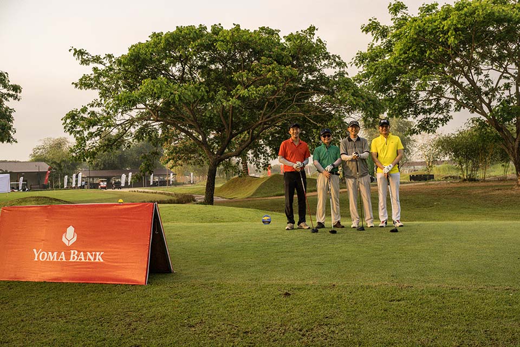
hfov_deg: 50.7
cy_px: 174
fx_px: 549
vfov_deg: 35.1
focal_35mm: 38
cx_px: 260
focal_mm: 38
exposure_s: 1/1250
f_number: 8
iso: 2500
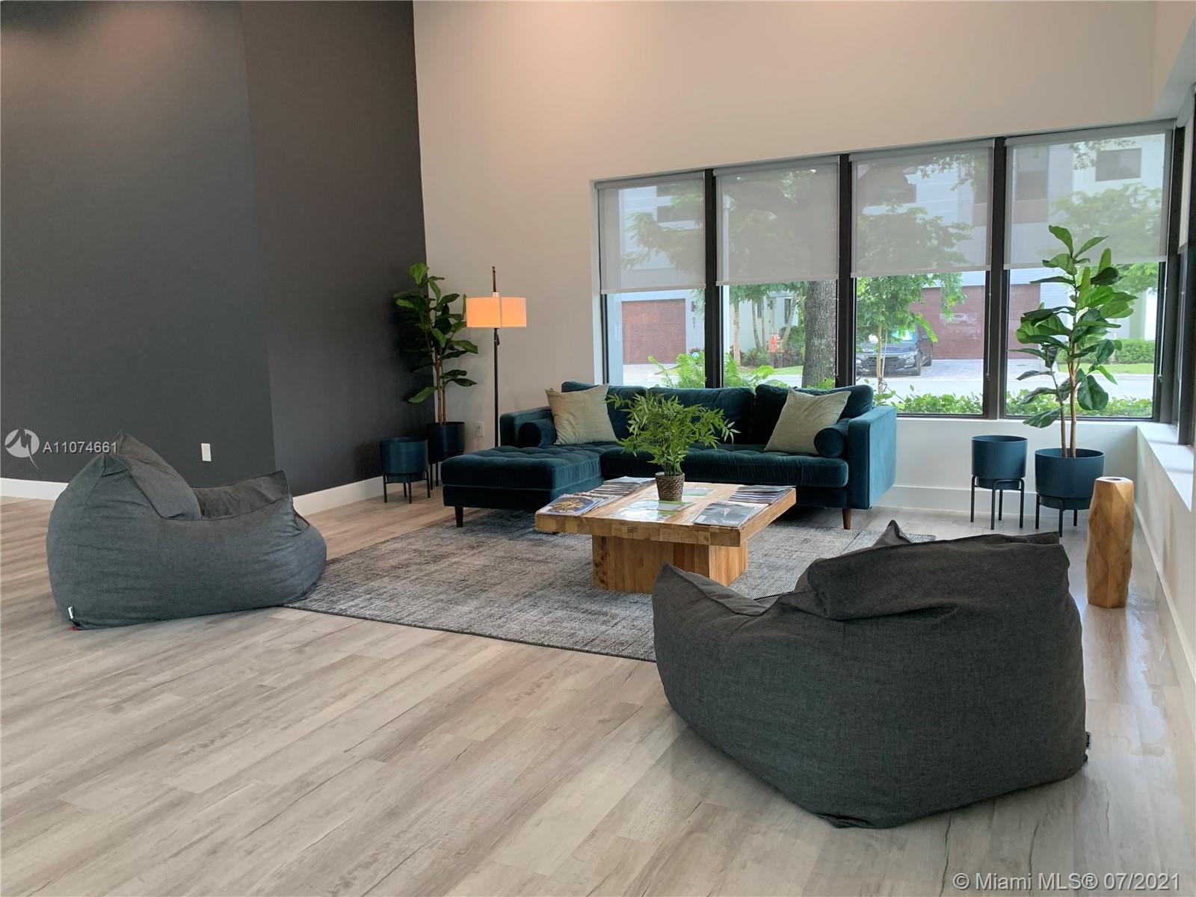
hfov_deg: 67.3
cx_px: 598
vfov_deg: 53.1
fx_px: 898
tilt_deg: -6.1
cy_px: 448
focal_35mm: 26
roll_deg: +2.1
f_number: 1.8
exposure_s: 1/60
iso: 125
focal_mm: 4.25
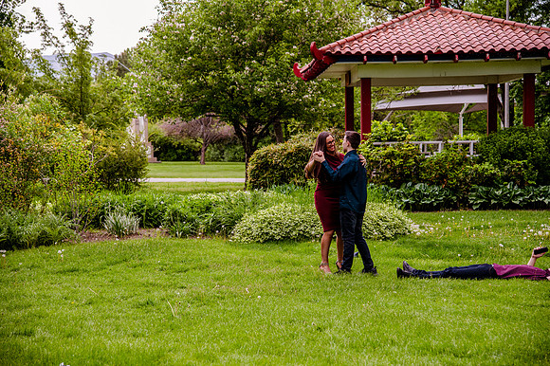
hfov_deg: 24.8
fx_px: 1252
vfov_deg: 16.6
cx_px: 275
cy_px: 183
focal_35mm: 82
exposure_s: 1/320
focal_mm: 82
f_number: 5
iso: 800
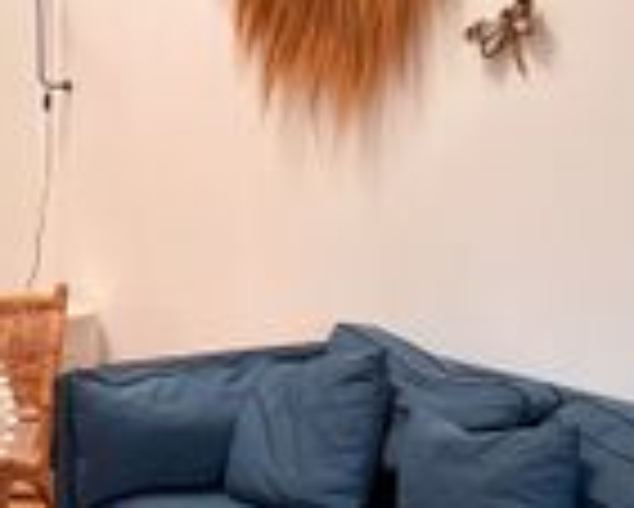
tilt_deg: -7.3
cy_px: 283
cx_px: 319
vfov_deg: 14.3
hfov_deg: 17.8
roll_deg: -0.1
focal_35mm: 108
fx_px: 2028
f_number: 1.6
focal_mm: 5.96
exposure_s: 1/50
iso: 160
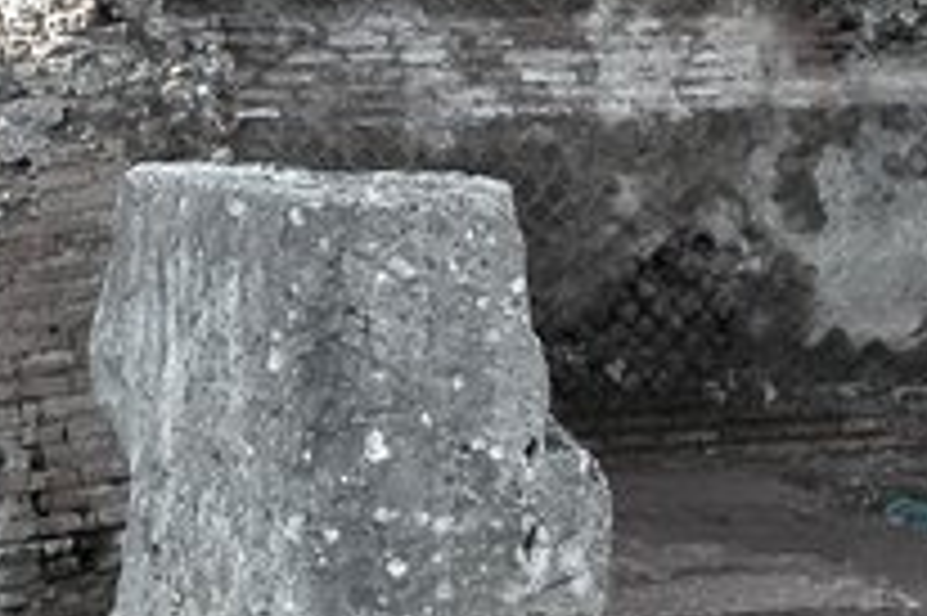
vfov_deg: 7.8
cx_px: -248
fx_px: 4503
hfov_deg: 11.5
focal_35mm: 175
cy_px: -121
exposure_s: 1/80
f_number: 8
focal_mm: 24
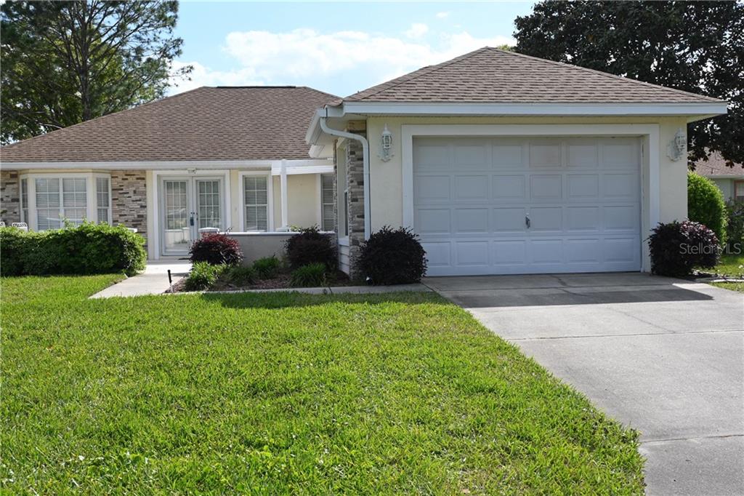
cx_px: 372
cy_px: 248
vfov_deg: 35.5
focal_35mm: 38
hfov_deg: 51.3
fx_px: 775
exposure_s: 1/400
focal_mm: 25
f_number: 7.1
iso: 100
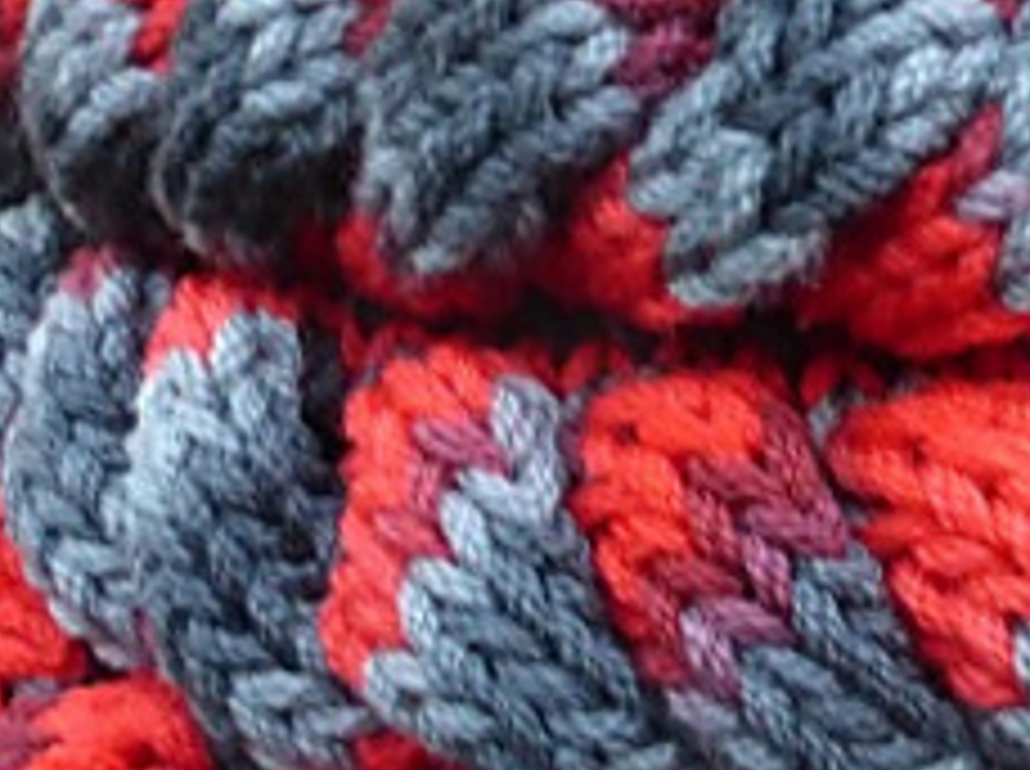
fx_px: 2080
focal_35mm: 70
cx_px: 958
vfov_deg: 20.9
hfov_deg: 26.7
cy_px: 453
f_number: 3.3
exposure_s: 1/30
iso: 400
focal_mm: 4.3
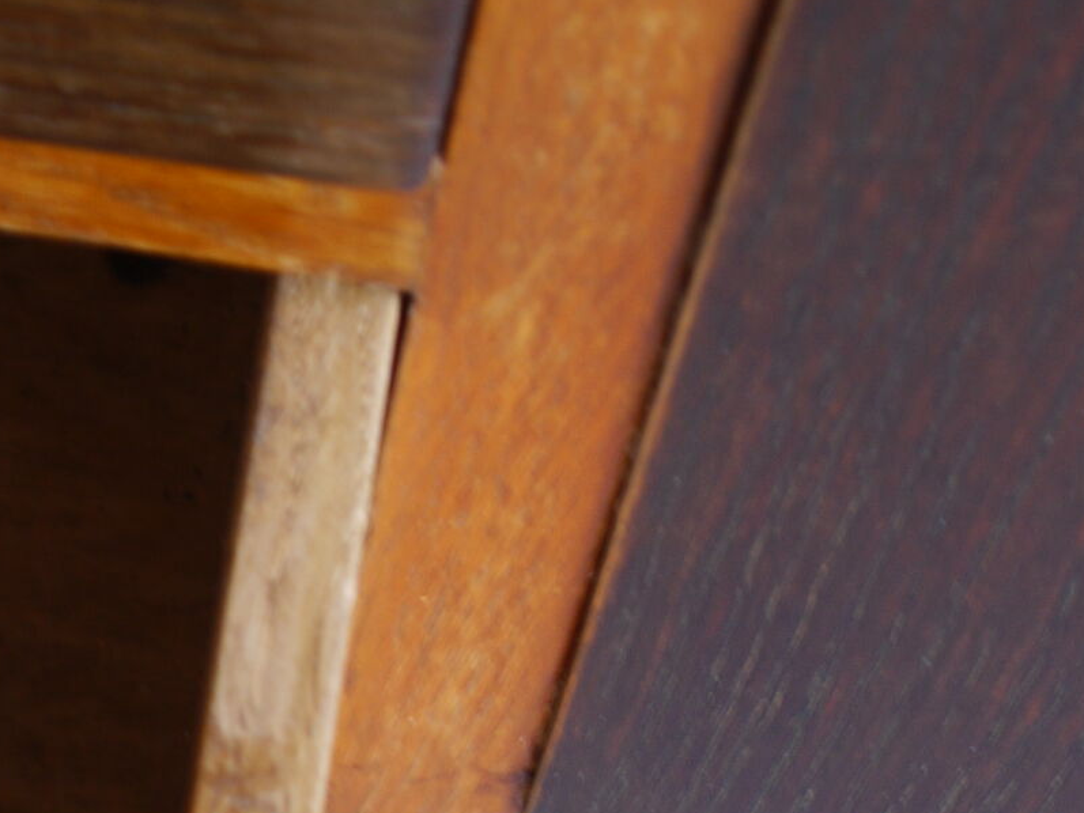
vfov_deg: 7.1
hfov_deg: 9.3
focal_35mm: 205
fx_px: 6421
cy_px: 1290
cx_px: -687
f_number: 5.2
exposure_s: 1/8
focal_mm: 29
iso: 100
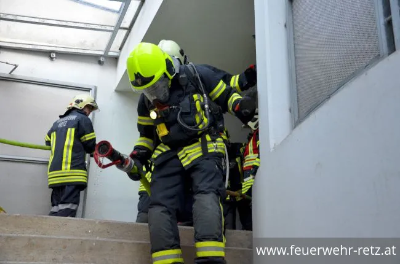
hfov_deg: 43.7
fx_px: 499
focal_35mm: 45
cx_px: 200
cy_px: 132
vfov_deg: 29.7
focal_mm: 30
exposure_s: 1/500
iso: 1600
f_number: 4.2
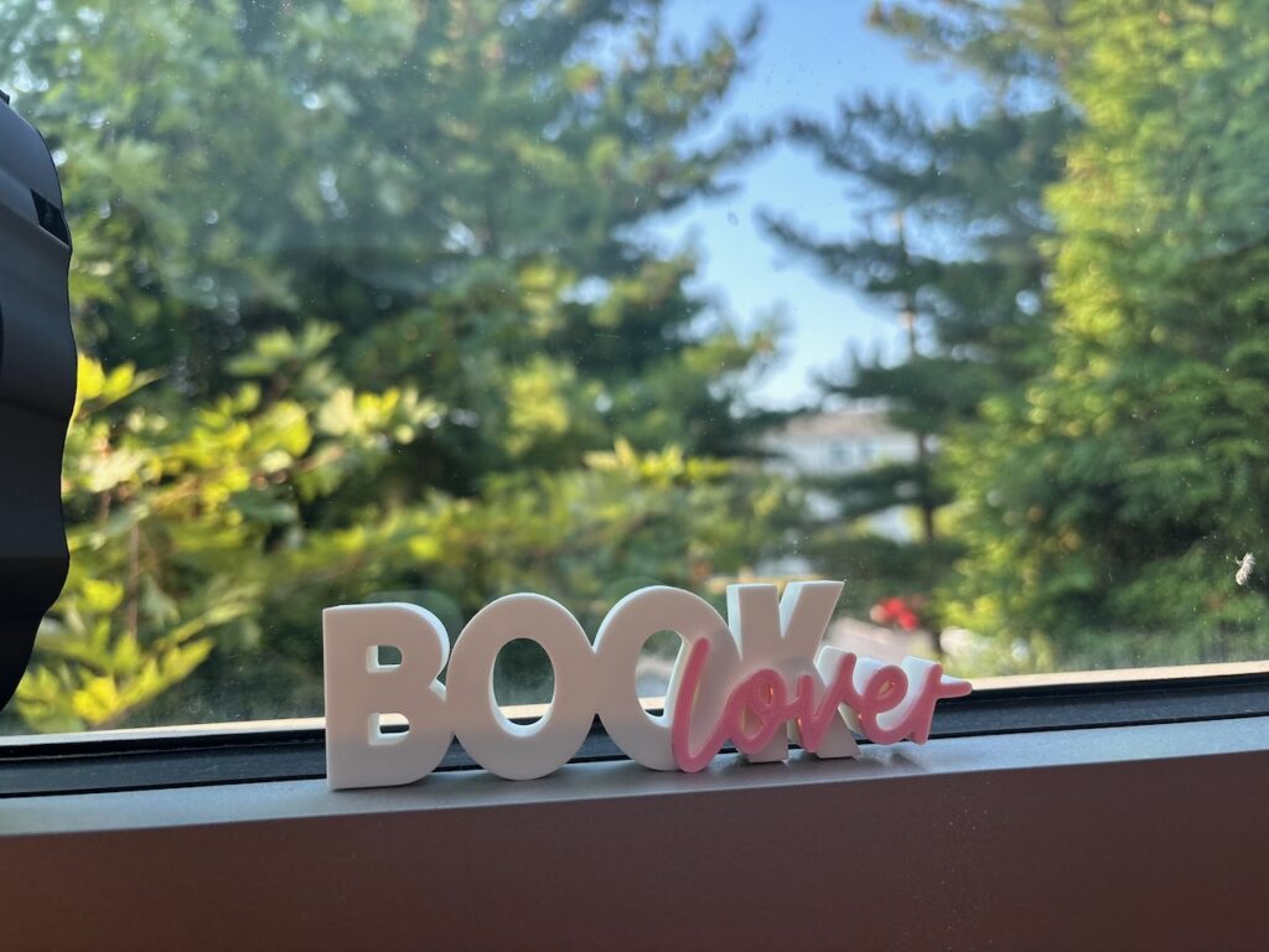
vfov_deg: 53.1
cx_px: 634
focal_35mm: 26
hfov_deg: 67.3
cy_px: 476
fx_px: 953
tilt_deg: +3.8
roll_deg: +1.8
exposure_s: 1/141
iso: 50
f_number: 1.6
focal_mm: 5.96
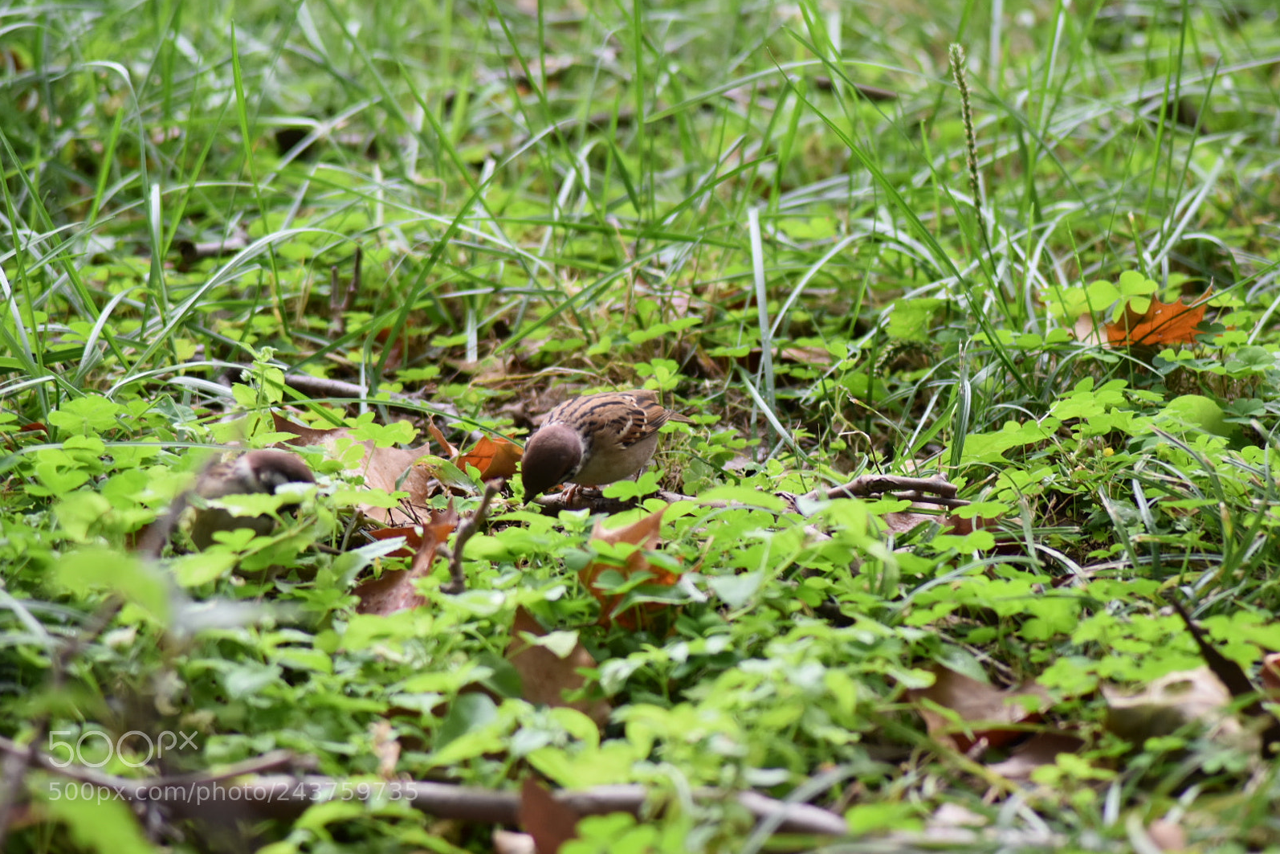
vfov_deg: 5.4
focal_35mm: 256
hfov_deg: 8.0
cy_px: 426
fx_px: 9102
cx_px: 641
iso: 450
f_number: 5.6
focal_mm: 170
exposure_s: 1/125
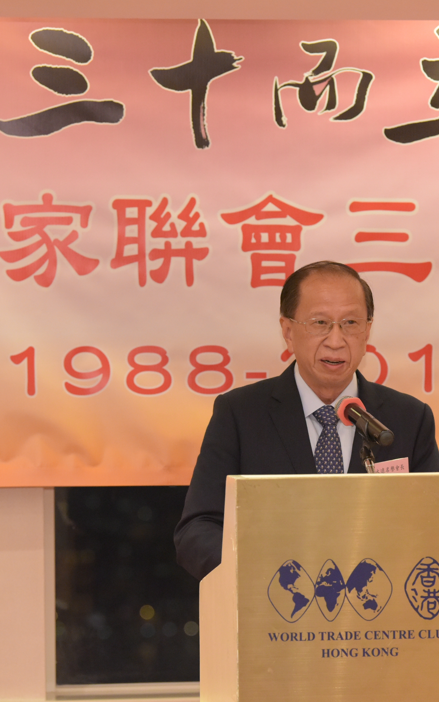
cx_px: 273
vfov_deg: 11.8
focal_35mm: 178
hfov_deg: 7.4
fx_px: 3408
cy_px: 352
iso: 5000
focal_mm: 116
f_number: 4
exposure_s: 1/125
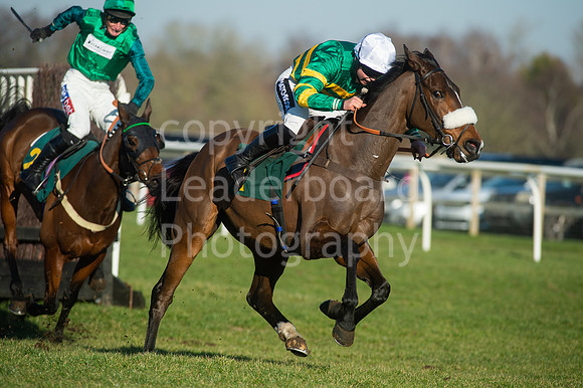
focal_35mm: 300
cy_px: 194
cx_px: 292
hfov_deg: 6.9
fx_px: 4855
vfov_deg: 4.6
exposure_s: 1/4000
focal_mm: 300
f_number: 7.1
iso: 400
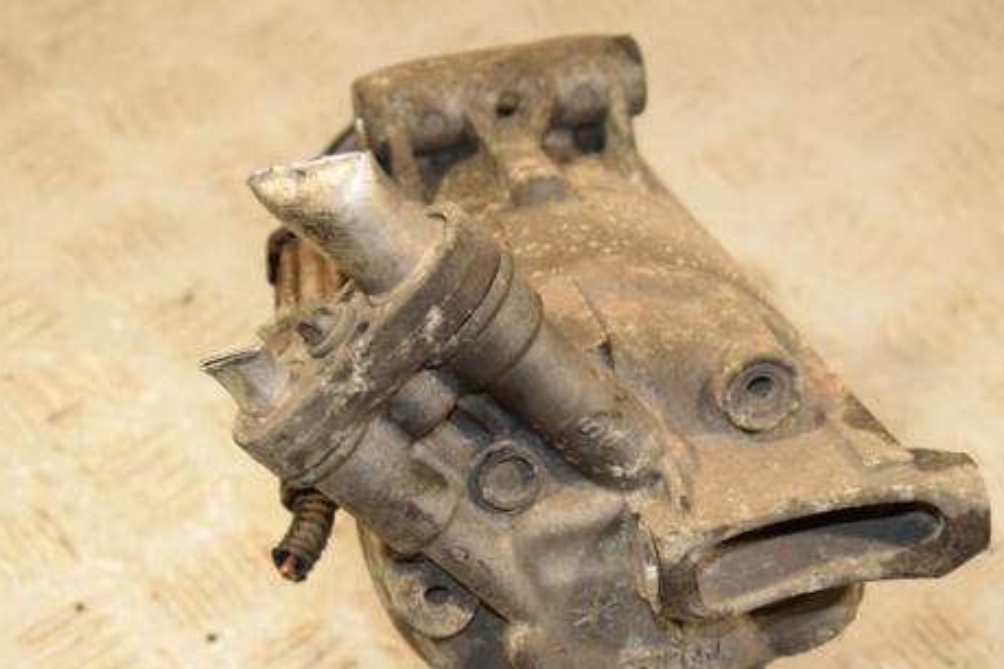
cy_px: 431
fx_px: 2733
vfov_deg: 13.9
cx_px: 538
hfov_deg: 20.8
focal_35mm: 98
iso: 800
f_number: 7.1
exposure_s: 1/200
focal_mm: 50
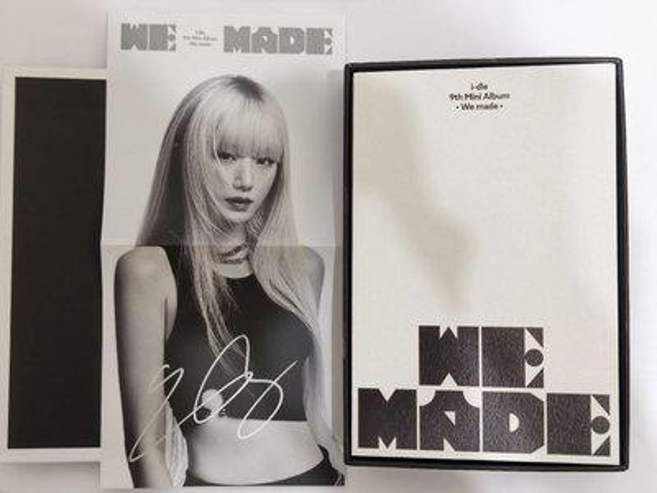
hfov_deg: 39.7
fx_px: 911
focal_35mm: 48
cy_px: 246
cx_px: 328
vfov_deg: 30.3
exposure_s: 1/59.9
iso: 365
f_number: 1.57
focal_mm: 7
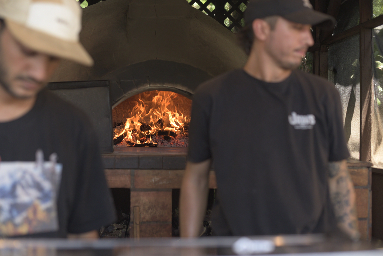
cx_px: 192
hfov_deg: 39.6
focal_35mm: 50
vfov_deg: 27.0
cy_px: 128
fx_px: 532
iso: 200
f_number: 2.8
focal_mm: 50
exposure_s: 1/160
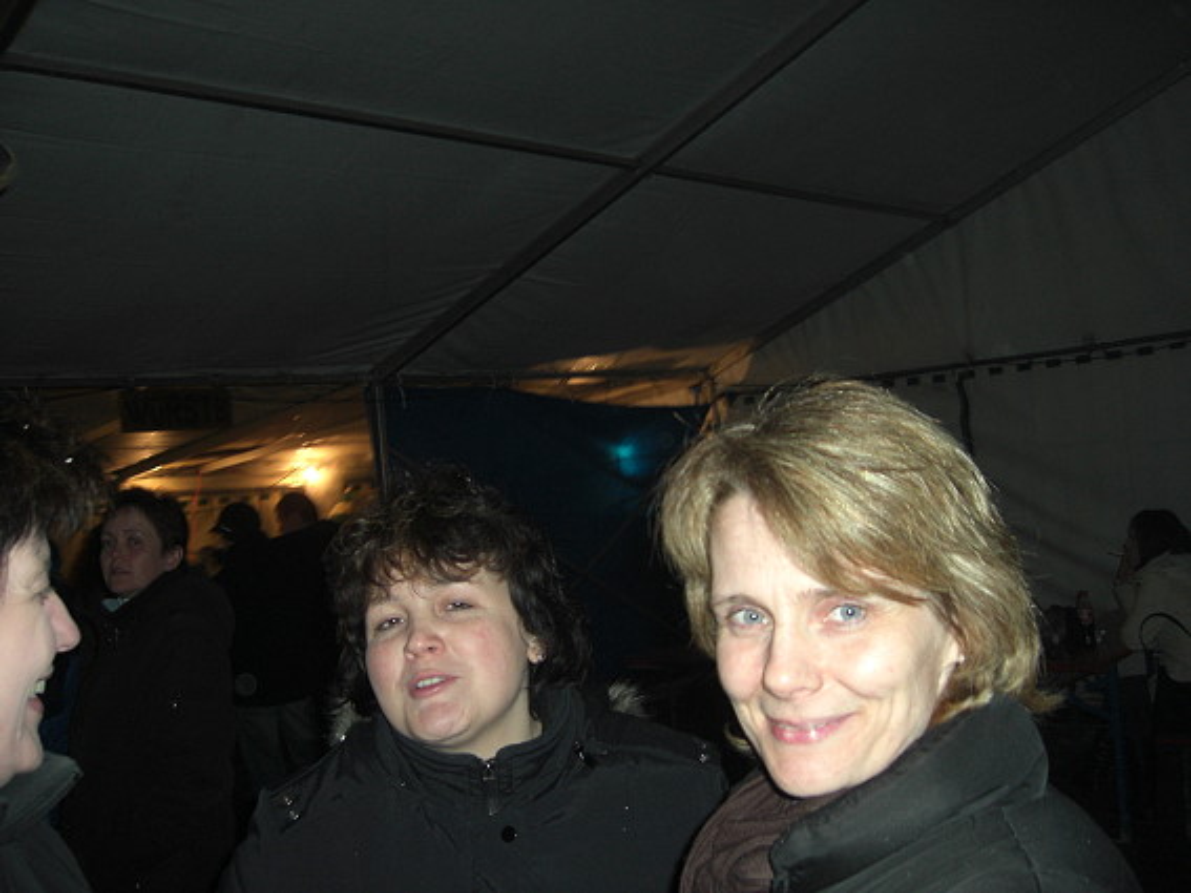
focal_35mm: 38
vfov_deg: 37.7
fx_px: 1307
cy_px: 446
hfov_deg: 49.0
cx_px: 596
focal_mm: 7.9
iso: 200
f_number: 2.8
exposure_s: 1/60
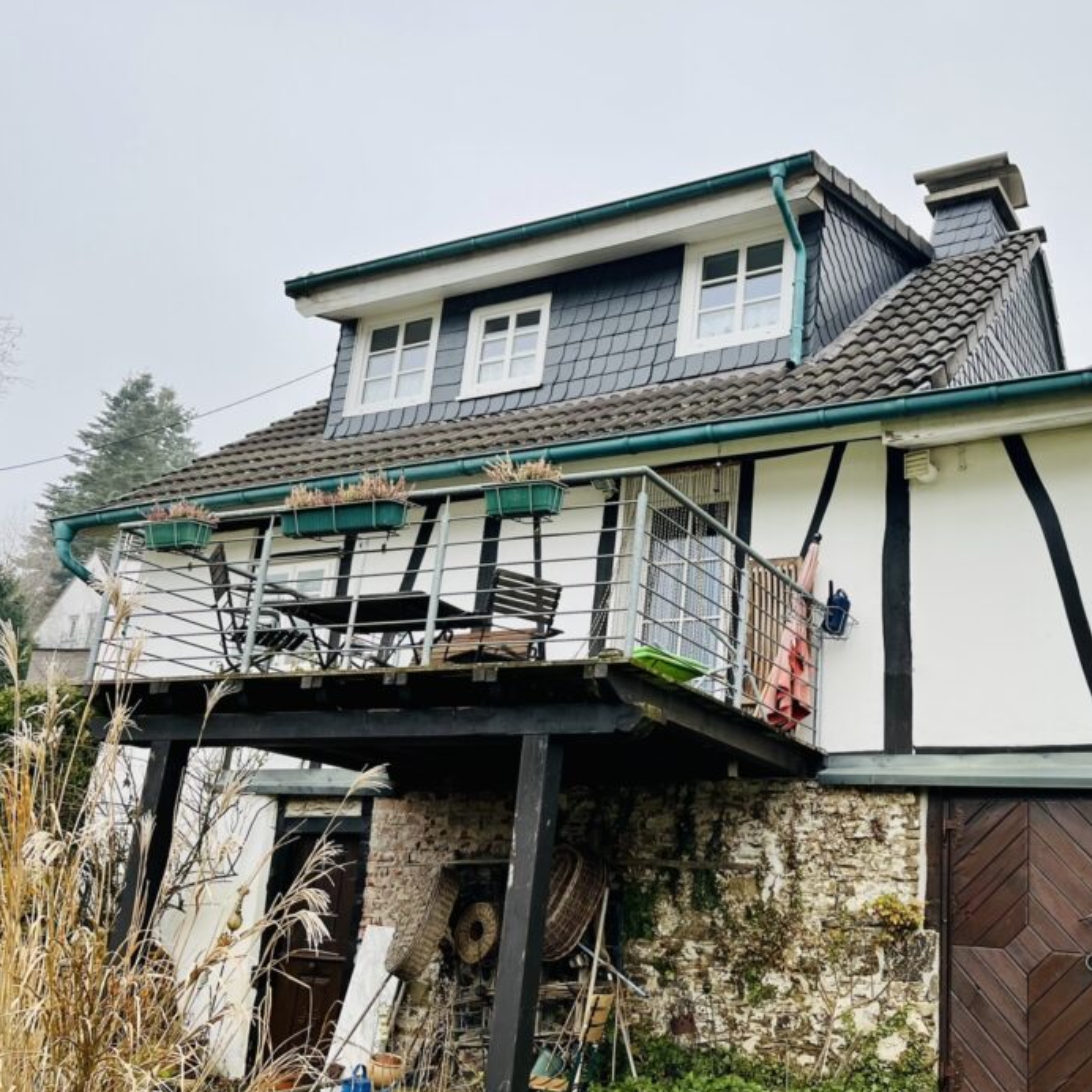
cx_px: 753
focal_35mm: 34
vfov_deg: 48.4
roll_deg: -4.3
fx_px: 1213
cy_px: 592
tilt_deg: +15.3
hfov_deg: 47.4
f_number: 1.6
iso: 50
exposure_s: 1/491
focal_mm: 5.1
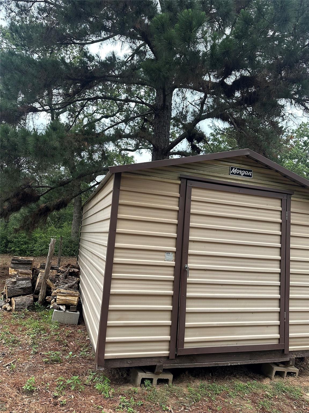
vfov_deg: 71.6
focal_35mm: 24
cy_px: 206
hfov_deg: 56.8
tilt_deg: +6.7
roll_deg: -4.9
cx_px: 154
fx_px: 286
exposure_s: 1/121
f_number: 1.78
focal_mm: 6.86
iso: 200
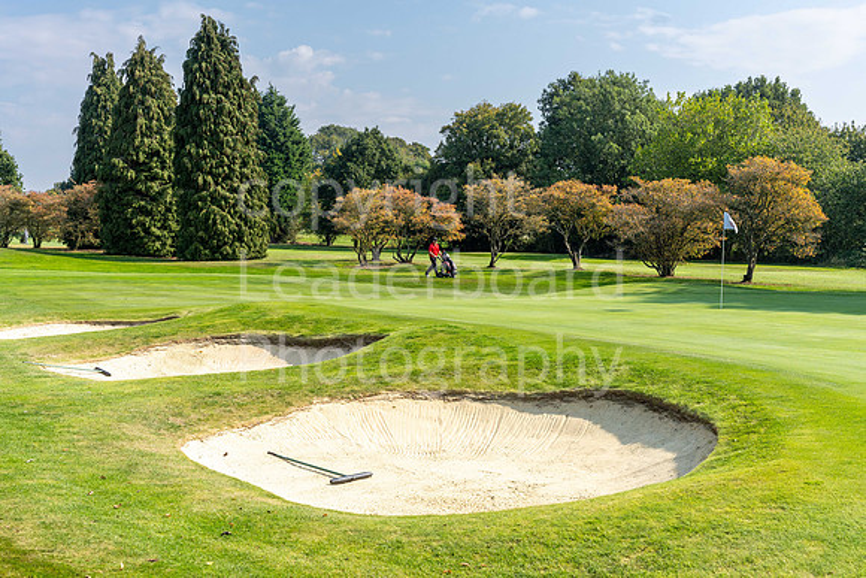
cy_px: 289
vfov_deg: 30.5
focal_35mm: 44
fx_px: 1059
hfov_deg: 44.5
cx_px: 433
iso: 250
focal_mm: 44
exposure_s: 1/640
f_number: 8
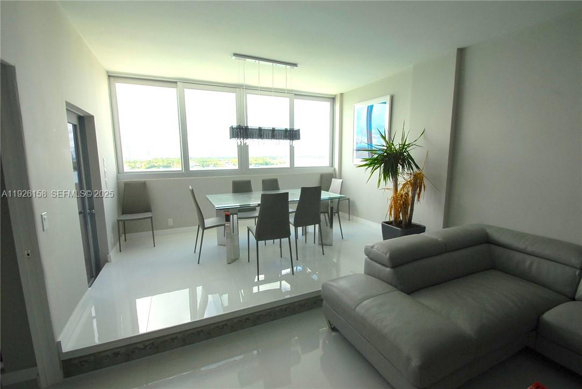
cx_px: 291
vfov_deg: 77.4
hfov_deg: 100.3
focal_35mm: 15
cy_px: 194
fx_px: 243
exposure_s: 1/200
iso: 400
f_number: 7.1
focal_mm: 10
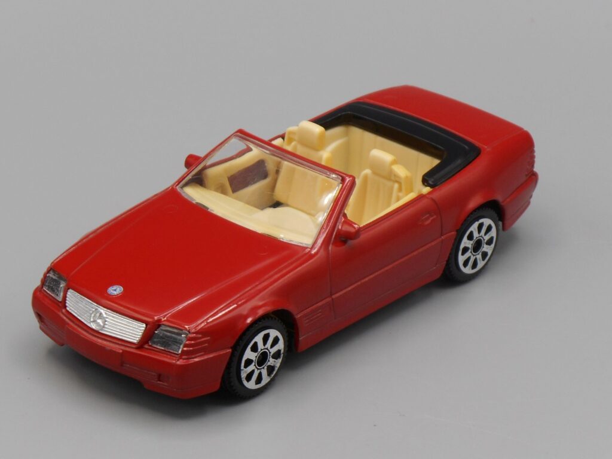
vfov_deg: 14.1
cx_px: 306
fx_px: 1856
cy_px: 230
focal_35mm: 105
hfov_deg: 18.7
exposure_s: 1/60
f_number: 5.1
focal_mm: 18.8
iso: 80
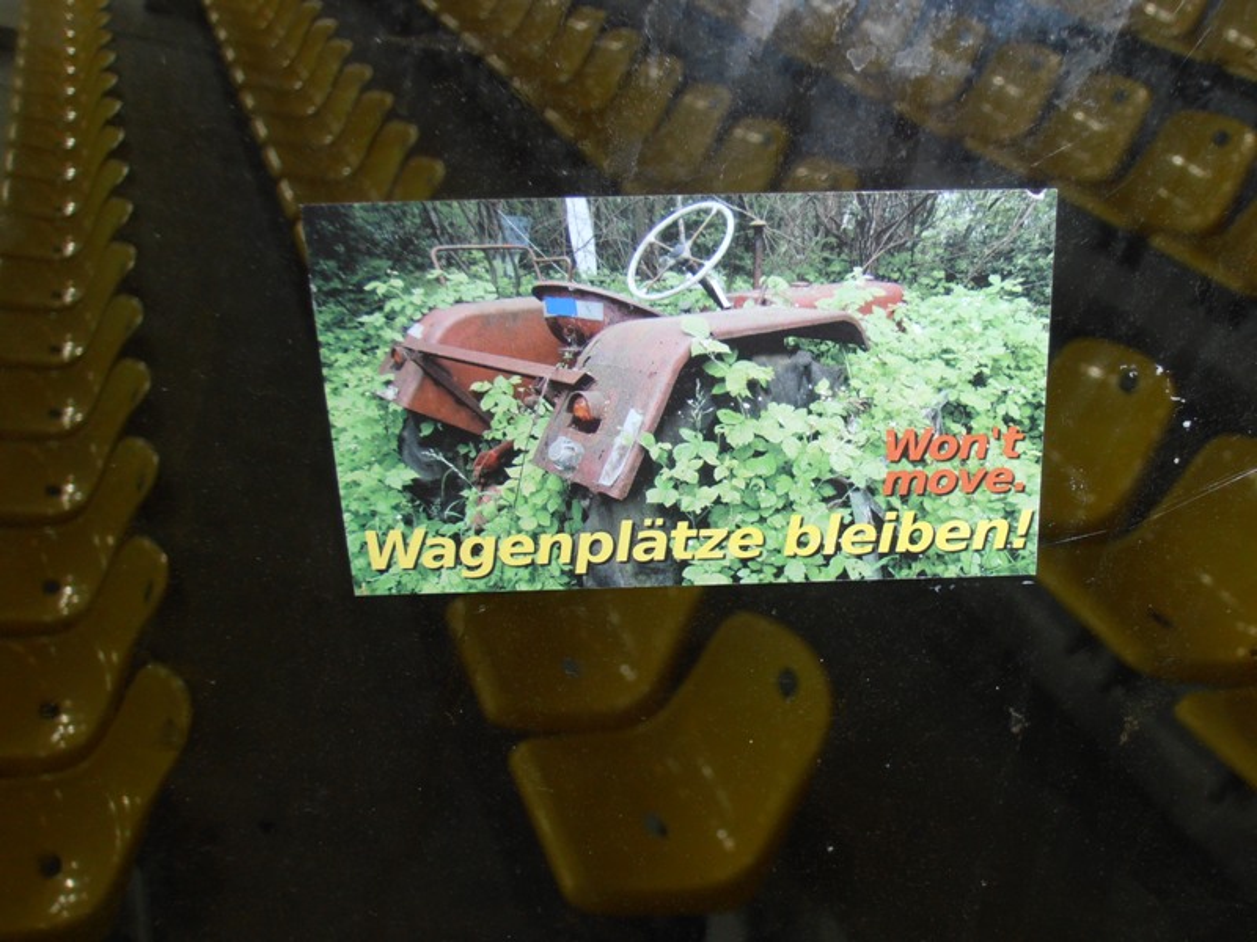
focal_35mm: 44
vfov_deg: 32.9
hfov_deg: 42.9
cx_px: 628
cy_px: 471
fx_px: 1598
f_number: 4.2
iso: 125
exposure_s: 1/40
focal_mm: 7.87
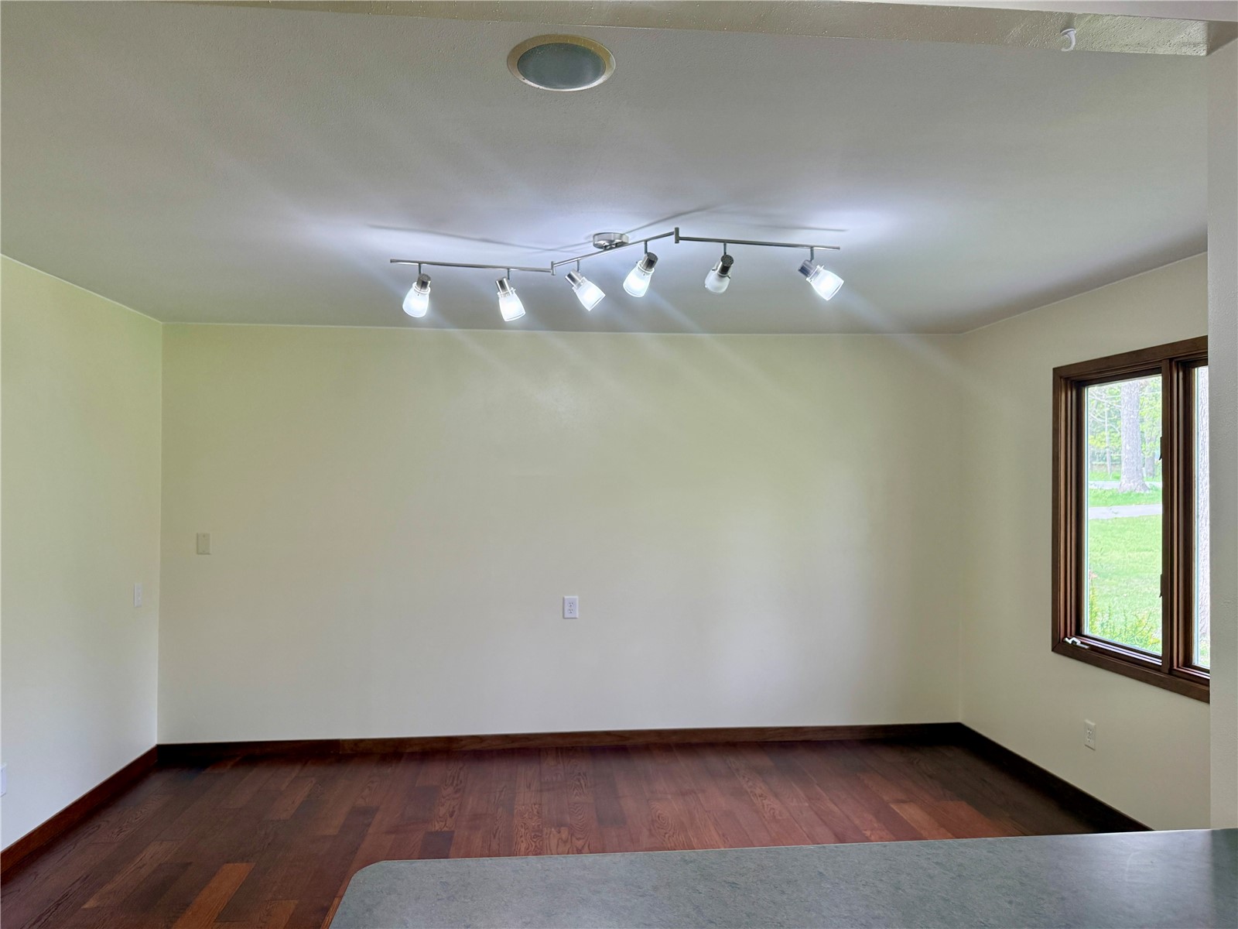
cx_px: 619
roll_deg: -0.1
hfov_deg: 71.6
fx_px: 858
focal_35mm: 24
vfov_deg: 56.8
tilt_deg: +1.5
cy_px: 464
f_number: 1.78
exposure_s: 1/211
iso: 200
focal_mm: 6.76
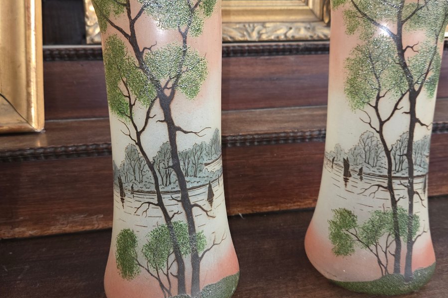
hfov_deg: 58.7
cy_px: 124
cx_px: 224
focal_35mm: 32
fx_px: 398
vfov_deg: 41.0
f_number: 1.8
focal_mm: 5.4
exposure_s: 1/20
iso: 1000
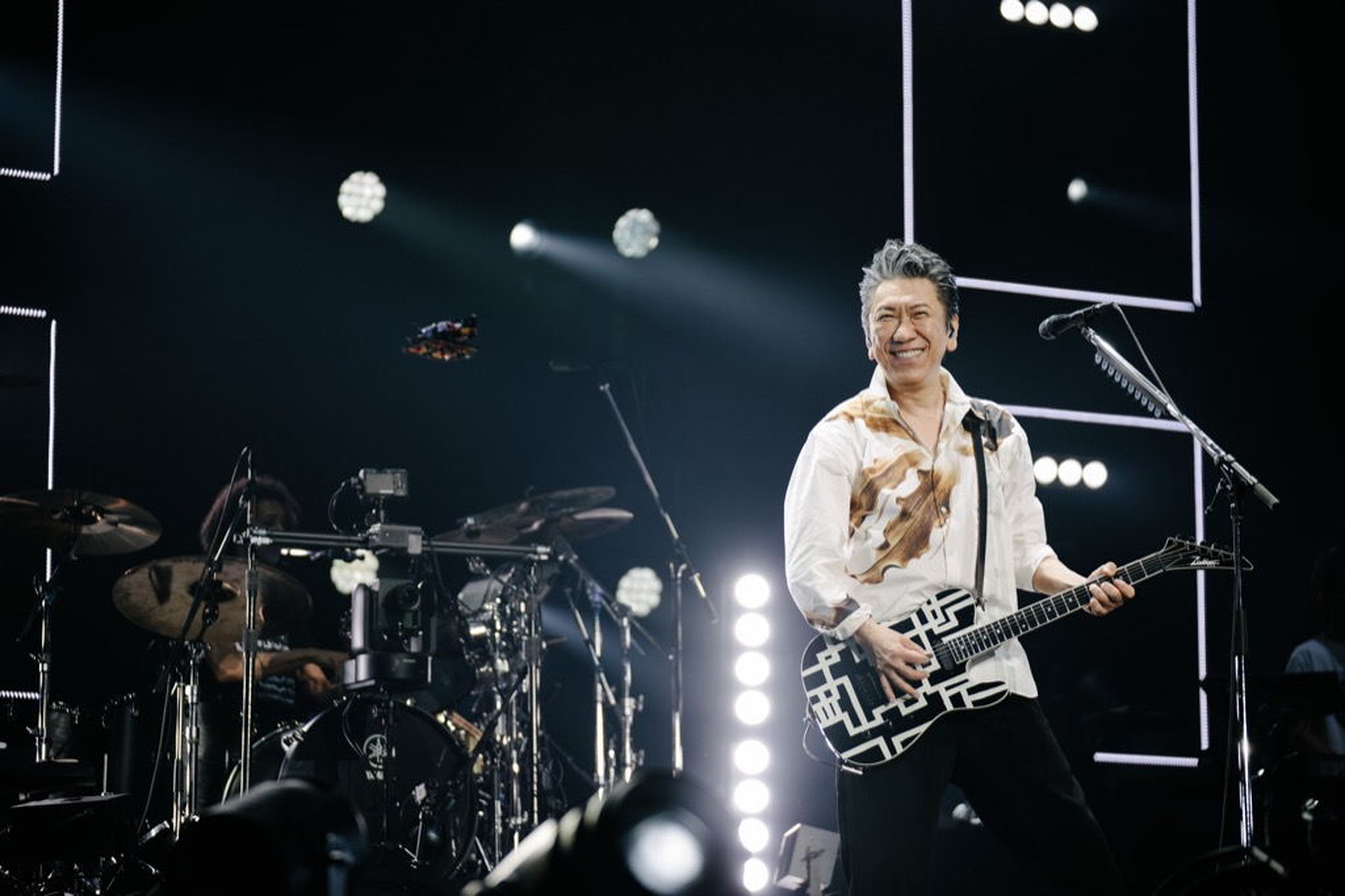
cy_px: 448
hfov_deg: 17.6
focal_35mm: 116
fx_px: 4332
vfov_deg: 11.8
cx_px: 672
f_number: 2.8
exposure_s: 1/640
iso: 320
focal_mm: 116
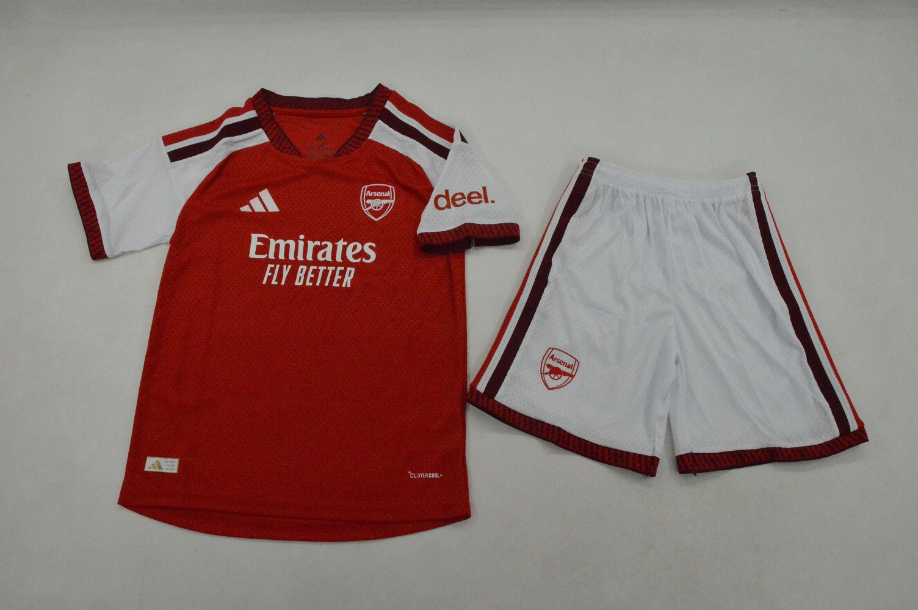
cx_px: 459
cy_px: 305
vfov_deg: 41.6
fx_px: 803
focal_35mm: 32
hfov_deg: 59.5
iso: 6400
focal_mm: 21
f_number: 14
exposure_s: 1/800
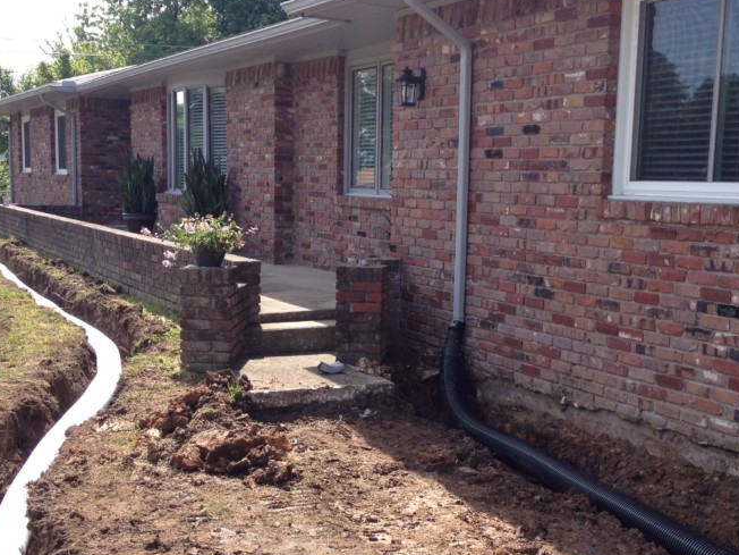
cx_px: 462
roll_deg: +0.6
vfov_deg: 26.5
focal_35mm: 55
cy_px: 347
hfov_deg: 34.8
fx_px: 1174
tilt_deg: -8.6
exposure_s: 1/569
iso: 50
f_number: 2.4
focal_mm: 4.28
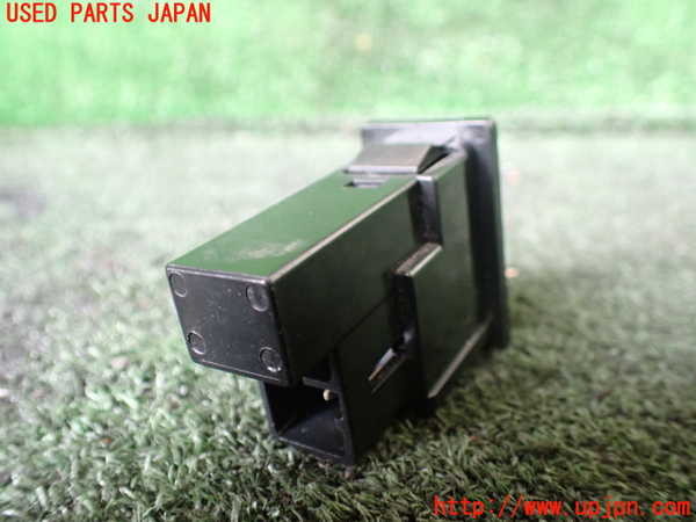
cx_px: 348
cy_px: 261
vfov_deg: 46.8
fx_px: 603
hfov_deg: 60.0
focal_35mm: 30
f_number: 2.3
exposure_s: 1/60
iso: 800
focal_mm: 5.4
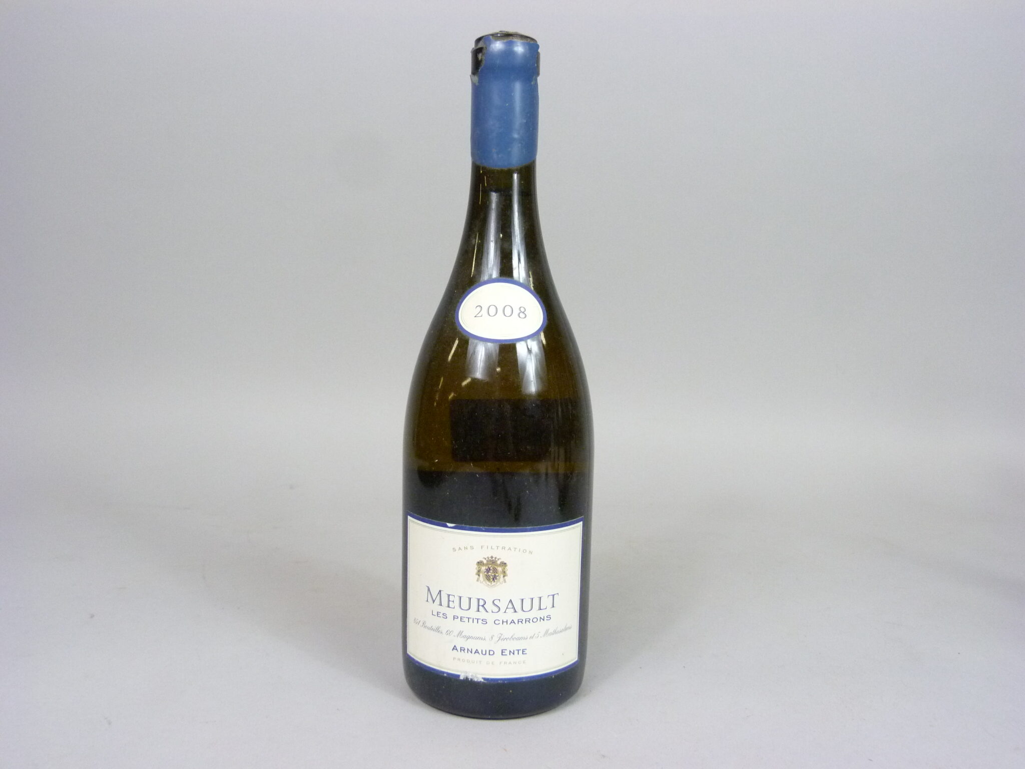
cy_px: 384
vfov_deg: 44.2
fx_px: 948
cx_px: 512
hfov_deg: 56.8
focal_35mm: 32
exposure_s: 1/60
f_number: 3
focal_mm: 5.7
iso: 400
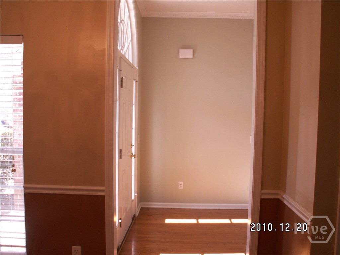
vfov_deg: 40.7
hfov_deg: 52.6
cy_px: 128
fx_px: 344
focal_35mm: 35
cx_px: 170
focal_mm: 5.86
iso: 64
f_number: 2.8
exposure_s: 1/40
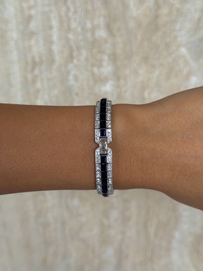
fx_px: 375
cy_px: 136
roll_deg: -0.3
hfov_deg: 30.3
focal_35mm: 48
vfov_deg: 39.7
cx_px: 102
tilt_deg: -16.1
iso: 100
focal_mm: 6.86
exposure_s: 1/67
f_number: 1.78
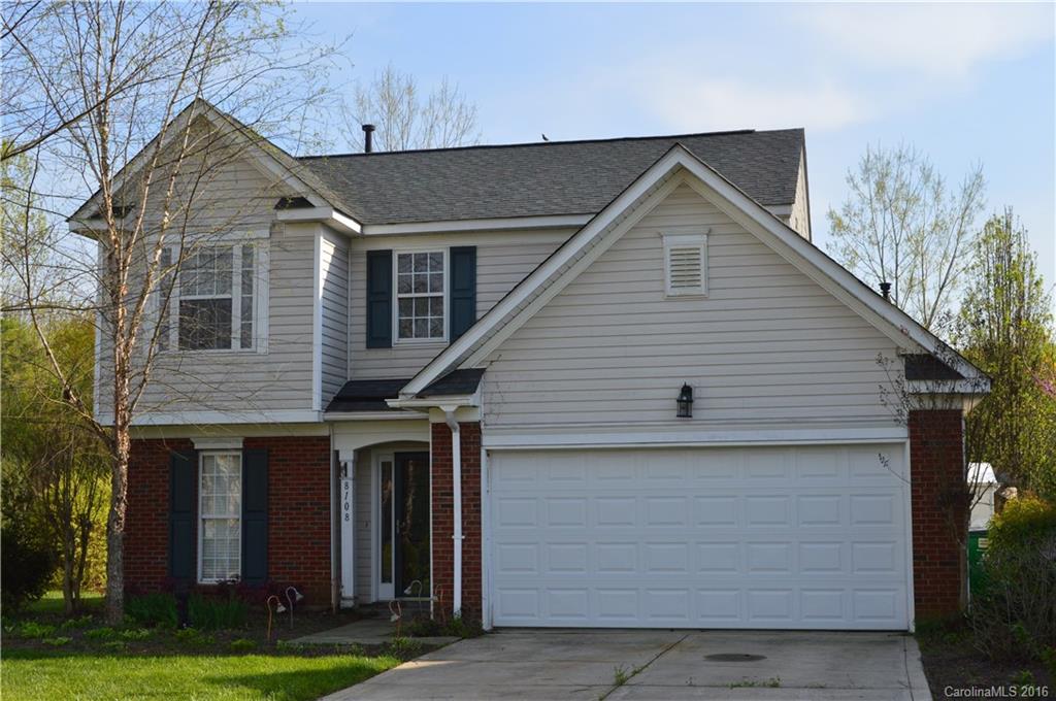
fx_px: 1494
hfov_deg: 38.9
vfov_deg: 26.4
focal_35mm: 51
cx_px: 528
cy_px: 350
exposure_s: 1/400
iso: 400
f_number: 11
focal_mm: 34
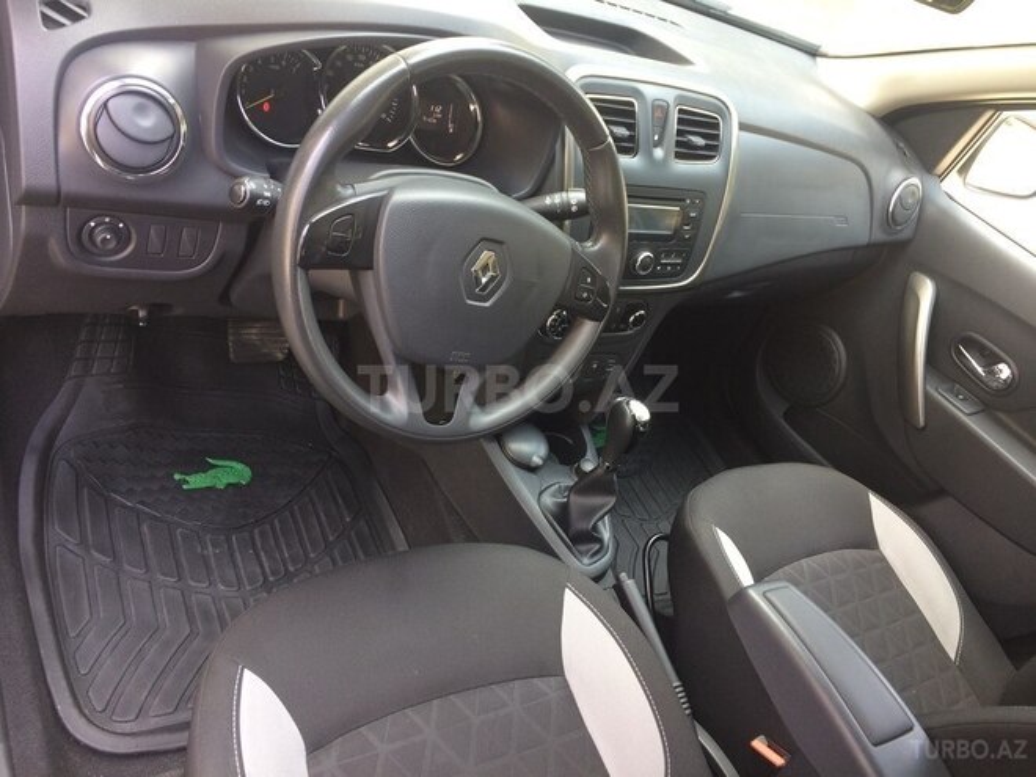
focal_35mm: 29
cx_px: 518
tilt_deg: -35.8
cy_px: 388
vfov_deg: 48.2
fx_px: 868
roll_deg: -28.8
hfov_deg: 61.7
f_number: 2.2
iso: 40
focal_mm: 4.15
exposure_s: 1/50
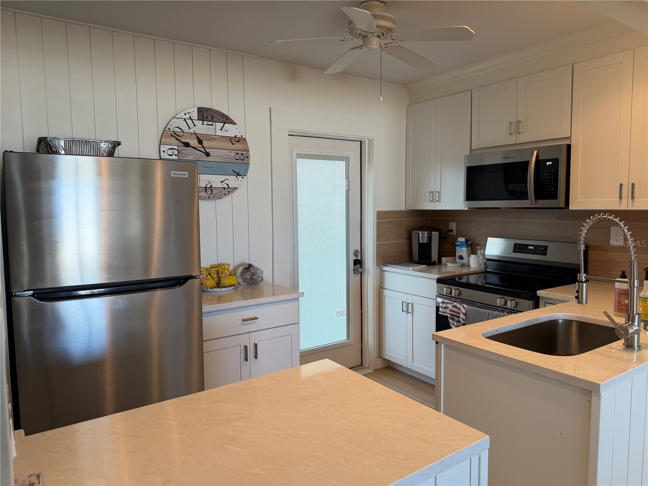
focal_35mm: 24
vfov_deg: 56.8
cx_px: 324
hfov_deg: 71.6
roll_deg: +1.0
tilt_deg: -3.8
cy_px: 243
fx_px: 449
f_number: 1.78
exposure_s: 1/120
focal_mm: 6.76
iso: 100
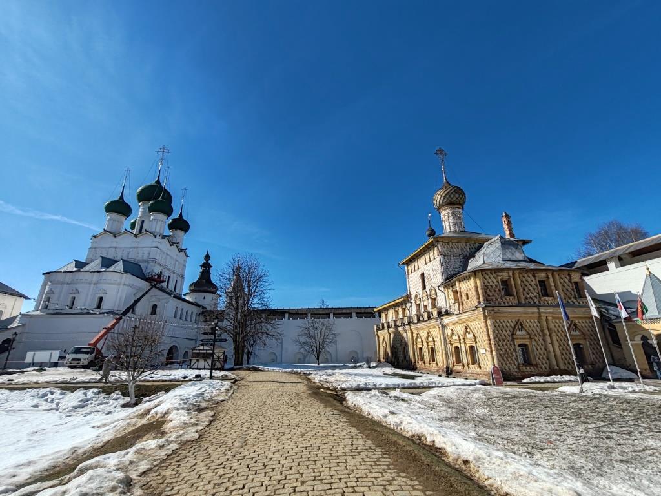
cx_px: 330
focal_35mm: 16
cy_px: 248
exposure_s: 1/3000
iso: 50
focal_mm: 1.96
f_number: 2.2
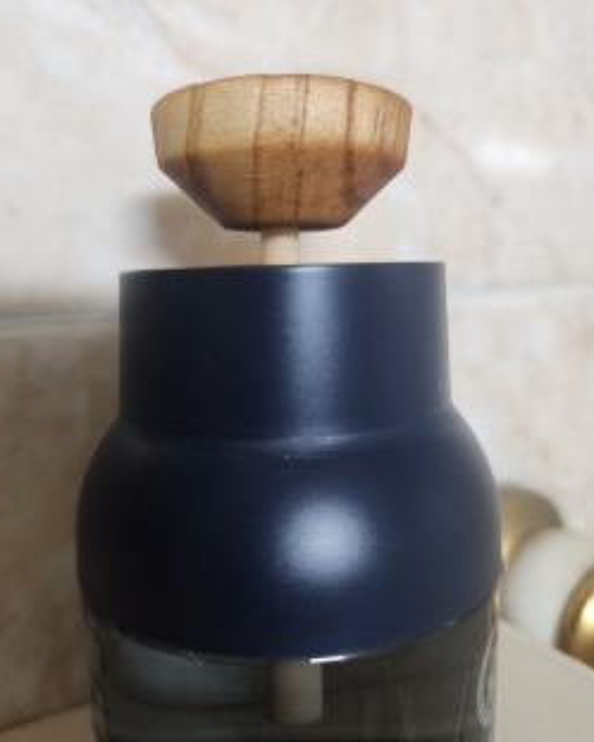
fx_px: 571
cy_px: 370
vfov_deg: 66.0
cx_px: 279
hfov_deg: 54.9
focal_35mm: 26
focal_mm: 6.4
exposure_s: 1/120
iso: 500
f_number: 1.8
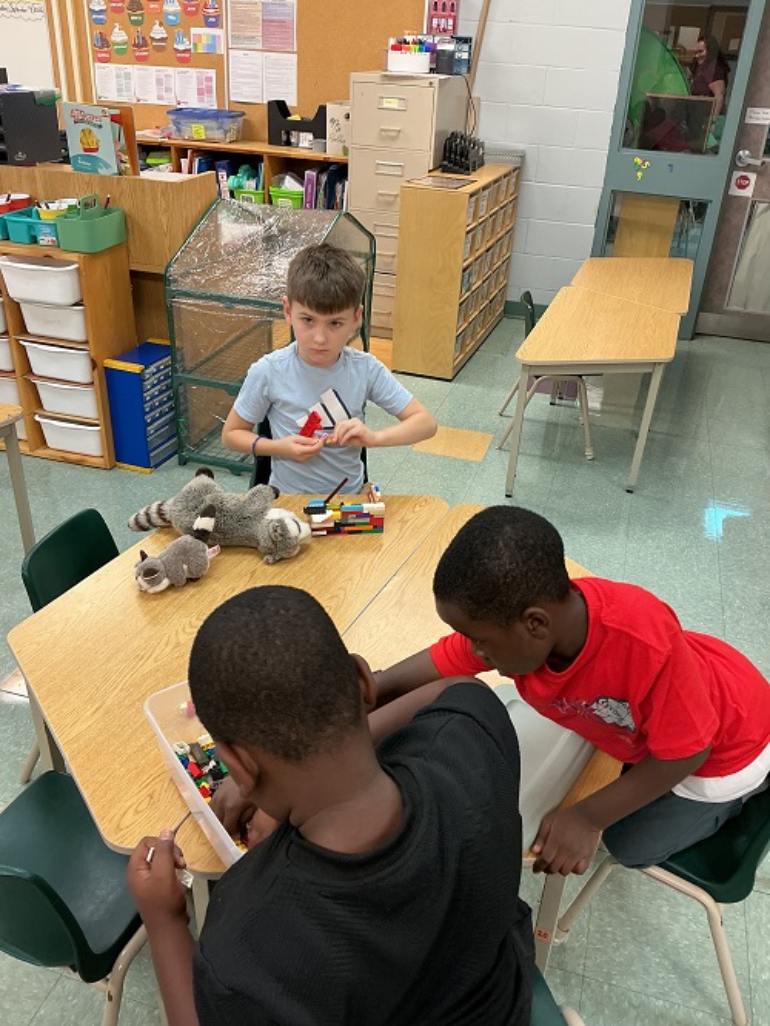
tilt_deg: -29.5
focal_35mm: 29
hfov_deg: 48.3
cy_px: 513
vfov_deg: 61.6
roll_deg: -2.1
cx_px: 385
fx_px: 860
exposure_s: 1/60
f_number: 1.8
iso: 100
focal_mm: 3
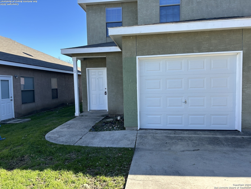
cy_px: 94
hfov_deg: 67.3
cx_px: 126
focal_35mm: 26
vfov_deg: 53.1
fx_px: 189
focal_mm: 5.7
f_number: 1.5
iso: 50
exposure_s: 1/1326
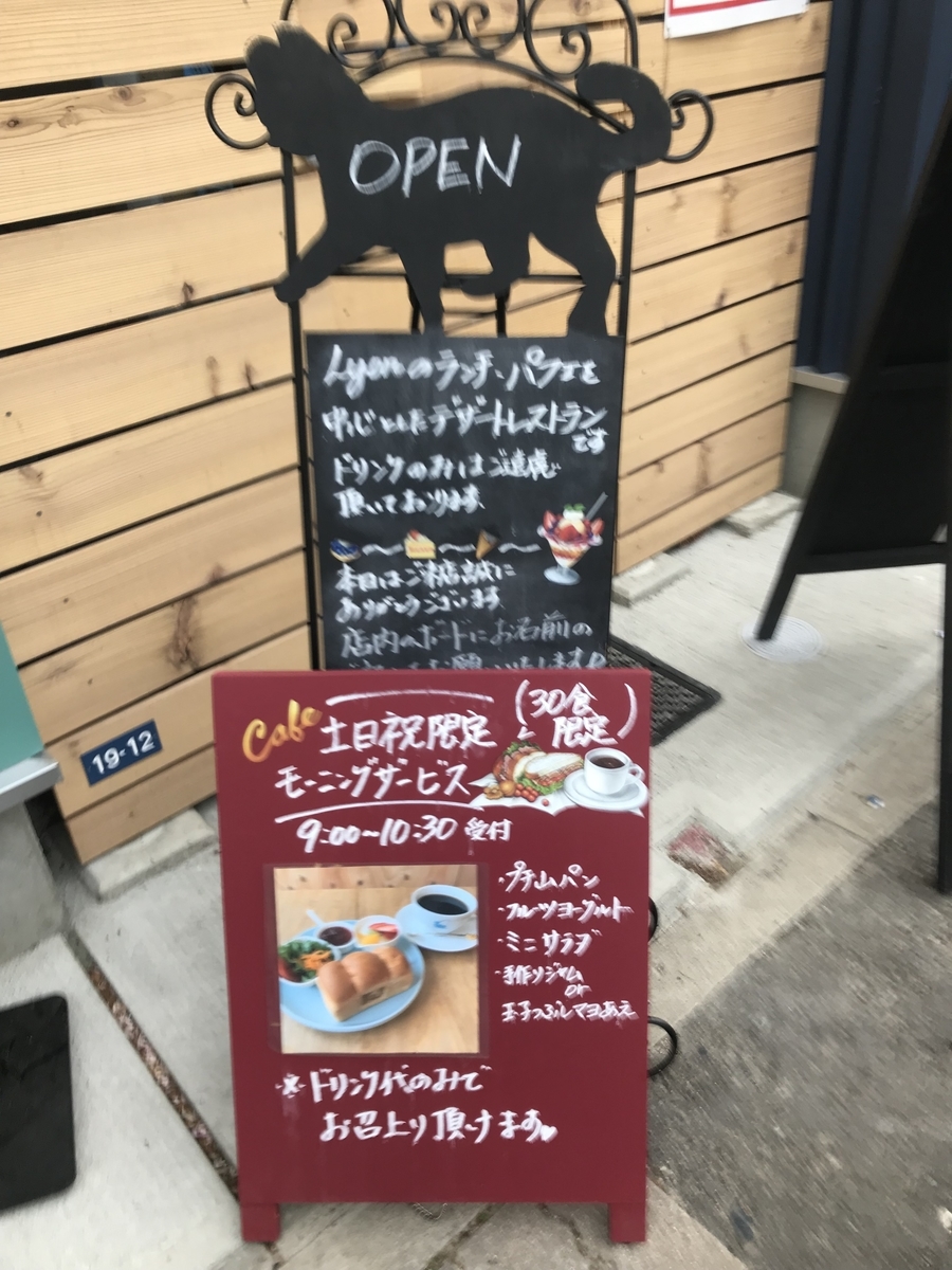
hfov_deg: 49.7
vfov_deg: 63.4
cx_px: 476
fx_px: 1027
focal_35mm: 28
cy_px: 635
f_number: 1.8
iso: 25
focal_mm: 3.99
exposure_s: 1/120
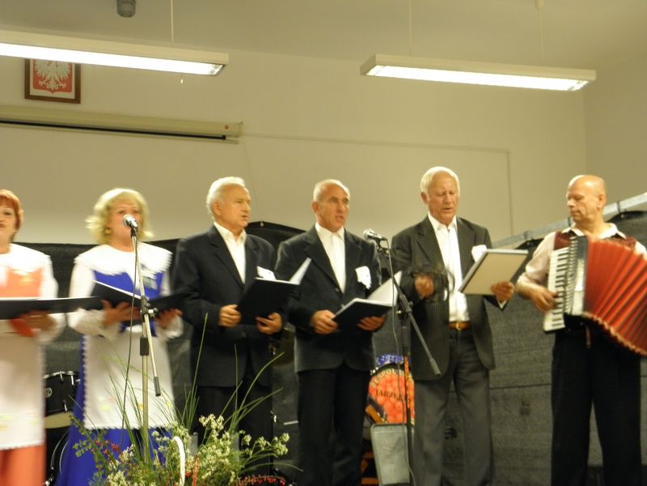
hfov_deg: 32.7
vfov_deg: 24.8
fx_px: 1103
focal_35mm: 59
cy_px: 243
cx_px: 324
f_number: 4.1
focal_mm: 10.6
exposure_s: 1/8
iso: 200
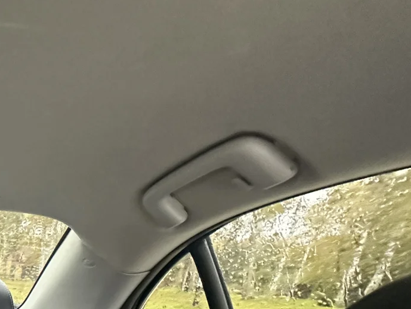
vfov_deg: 29.9
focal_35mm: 39
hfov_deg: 32.9
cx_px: -144
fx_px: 463
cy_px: 396
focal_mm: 2.22
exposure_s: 1/60
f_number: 2.2
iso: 800
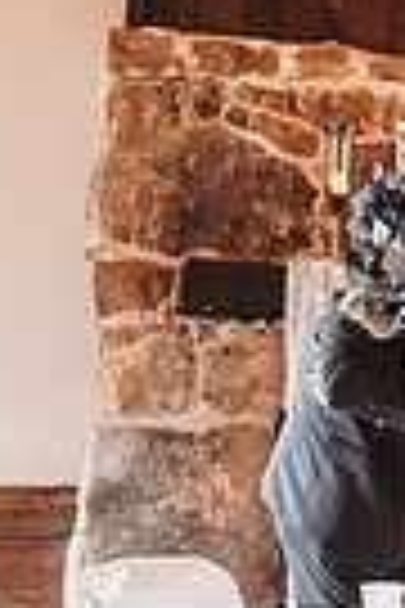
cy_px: 410
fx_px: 1350
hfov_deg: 15.6
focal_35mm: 80
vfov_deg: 25.2
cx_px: 616
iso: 2000
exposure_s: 1/125
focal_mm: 24
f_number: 2.5
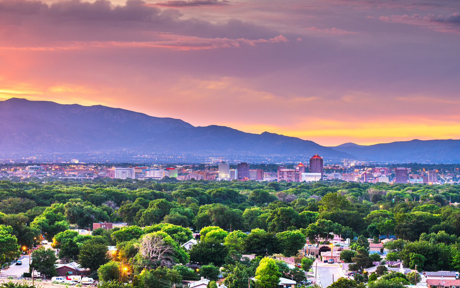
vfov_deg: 13.3
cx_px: 160
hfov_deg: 21.1
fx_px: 1229
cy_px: 88
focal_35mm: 98
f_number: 11
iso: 64
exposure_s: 10
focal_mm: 70
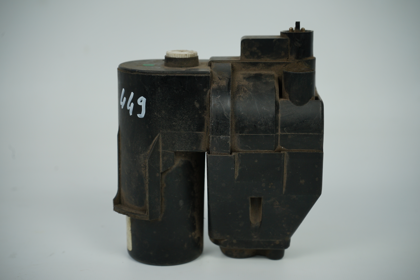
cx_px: 210
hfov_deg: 32.4
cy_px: 140
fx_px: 723
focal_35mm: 62
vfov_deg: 21.9
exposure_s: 1/200
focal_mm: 62
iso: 200
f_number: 7.1
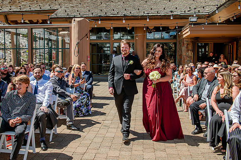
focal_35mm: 36
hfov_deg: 52.9
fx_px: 242
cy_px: 73
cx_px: 106
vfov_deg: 36.7
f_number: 6.3
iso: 200
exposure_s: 1/500
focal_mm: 31
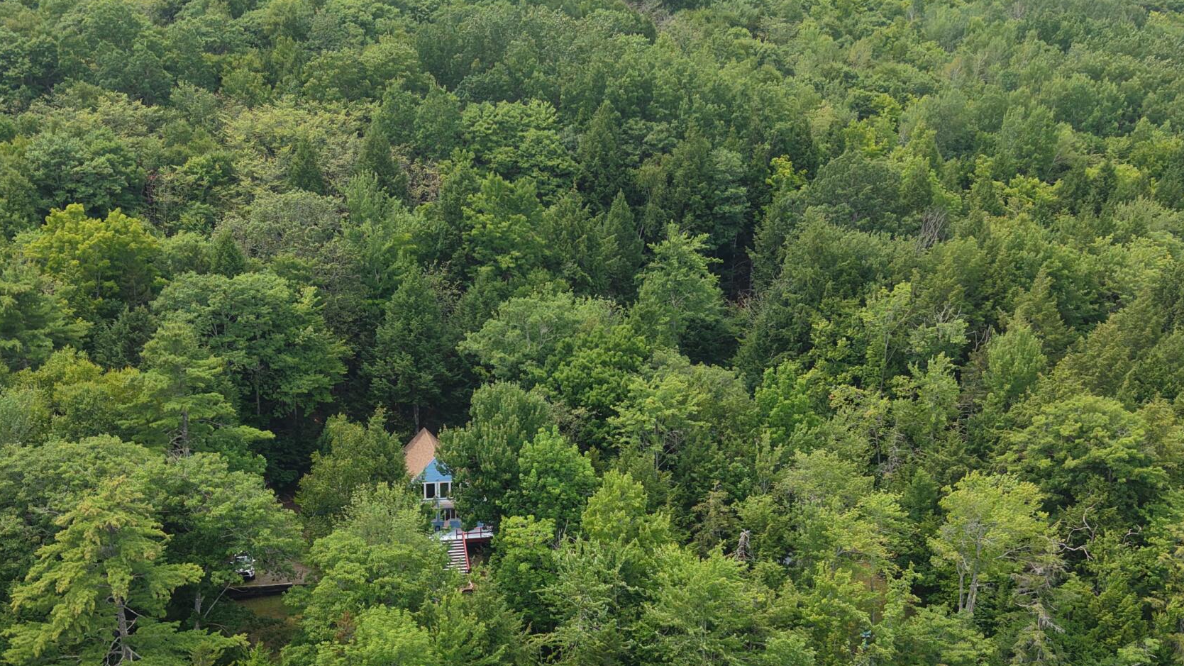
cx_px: 539
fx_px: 1476
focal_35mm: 47
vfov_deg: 24.9
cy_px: 554
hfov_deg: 43.7
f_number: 1.8
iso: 100
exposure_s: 1/1000
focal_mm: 8.67
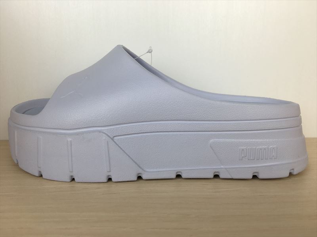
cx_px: 158
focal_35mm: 29
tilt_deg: -10.7
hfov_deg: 61.7
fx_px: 266
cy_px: 118
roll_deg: +0.1
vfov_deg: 48.2
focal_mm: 4.15
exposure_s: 1/144
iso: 25
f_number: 2.2
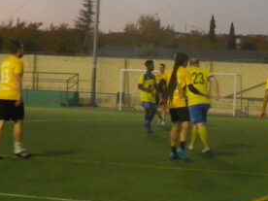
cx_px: 186
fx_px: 1177
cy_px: 56
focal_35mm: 152
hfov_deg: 13.0
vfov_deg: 9.7
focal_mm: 12.3
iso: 640
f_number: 4.7
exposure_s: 1/25
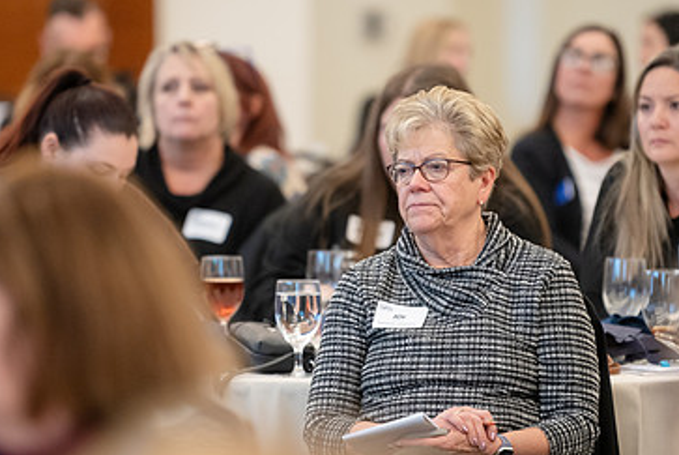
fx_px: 6156
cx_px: 344
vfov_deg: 4.2
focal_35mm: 326
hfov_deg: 6.3
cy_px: 254
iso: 3200
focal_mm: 200
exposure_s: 1/250
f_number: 2.8
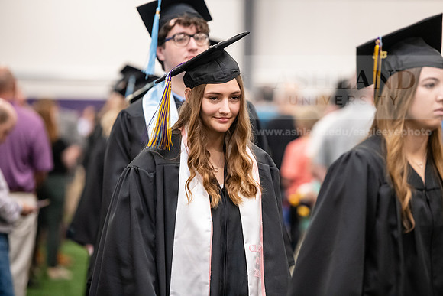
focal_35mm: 175
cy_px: 148
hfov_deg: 11.7
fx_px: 2154
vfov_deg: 7.9
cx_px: 222
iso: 3200
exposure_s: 1/200
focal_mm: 175
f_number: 3.2
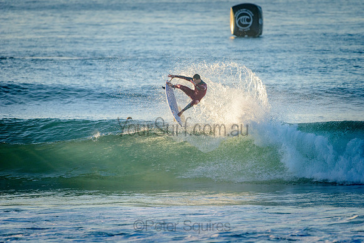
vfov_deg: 2.8
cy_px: 122
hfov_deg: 4.1
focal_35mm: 500
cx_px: 182
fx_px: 5057
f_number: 5.6
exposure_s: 1/2000
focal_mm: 500
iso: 450
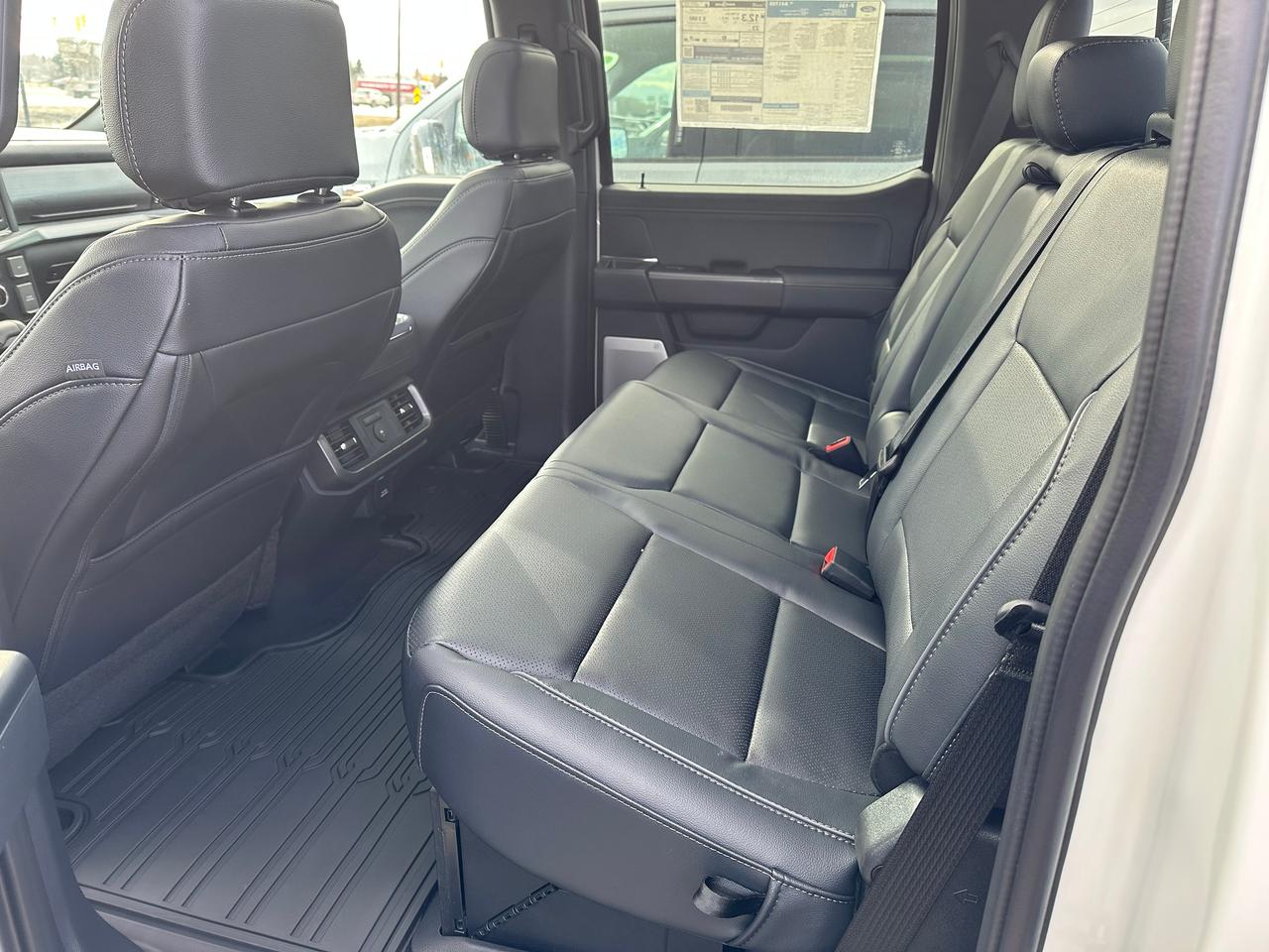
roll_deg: -3.5
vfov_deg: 56.8
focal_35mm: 24
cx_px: 634
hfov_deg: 71.6
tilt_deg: -21.8
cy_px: 476
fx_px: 880
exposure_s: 1/136
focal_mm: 6.86
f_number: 1.78
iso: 80
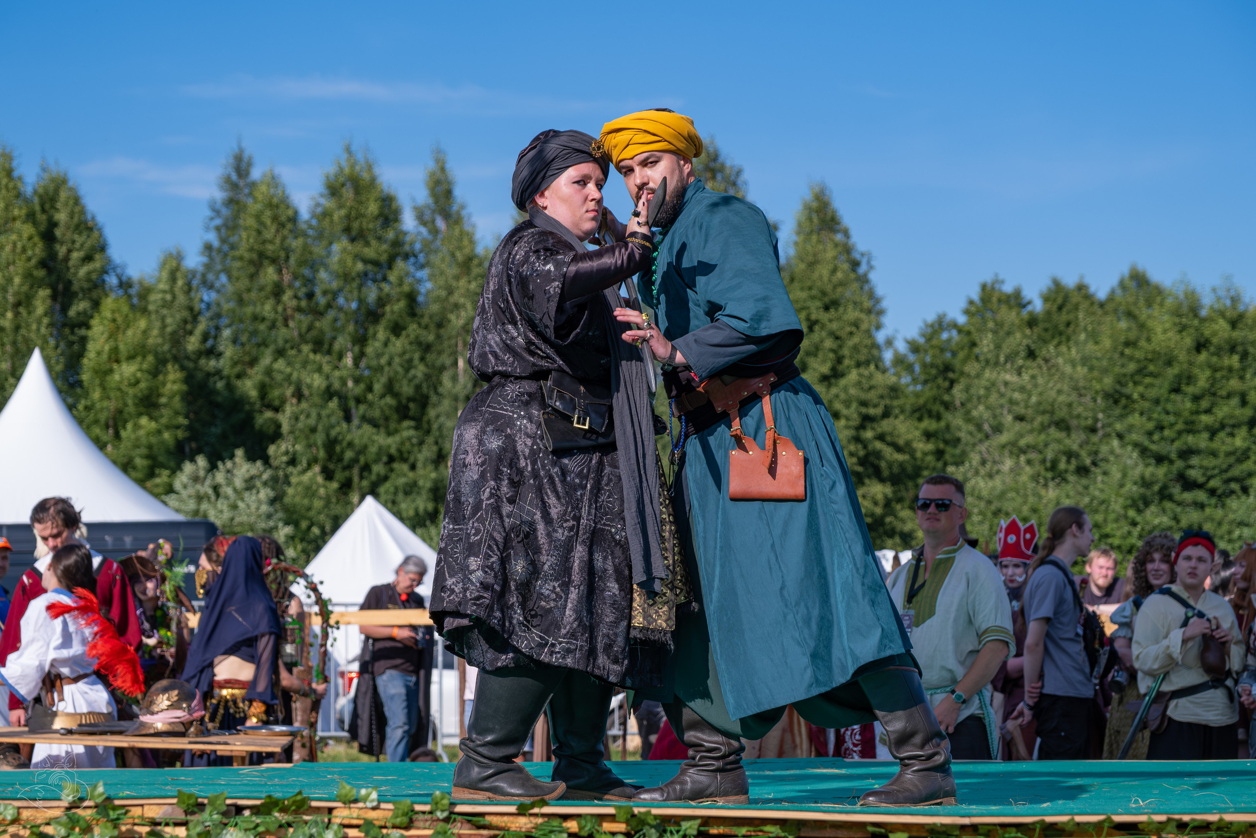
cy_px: 418
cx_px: 600
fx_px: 2827
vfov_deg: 16.9
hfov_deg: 25.0
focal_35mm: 81
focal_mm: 50
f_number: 4
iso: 160
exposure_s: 1/1600
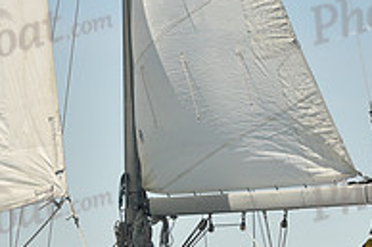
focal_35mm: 389
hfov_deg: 5.3
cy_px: 298
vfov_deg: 3.5
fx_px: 4016
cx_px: 213
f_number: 5.6
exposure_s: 1/800
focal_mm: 130
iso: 250
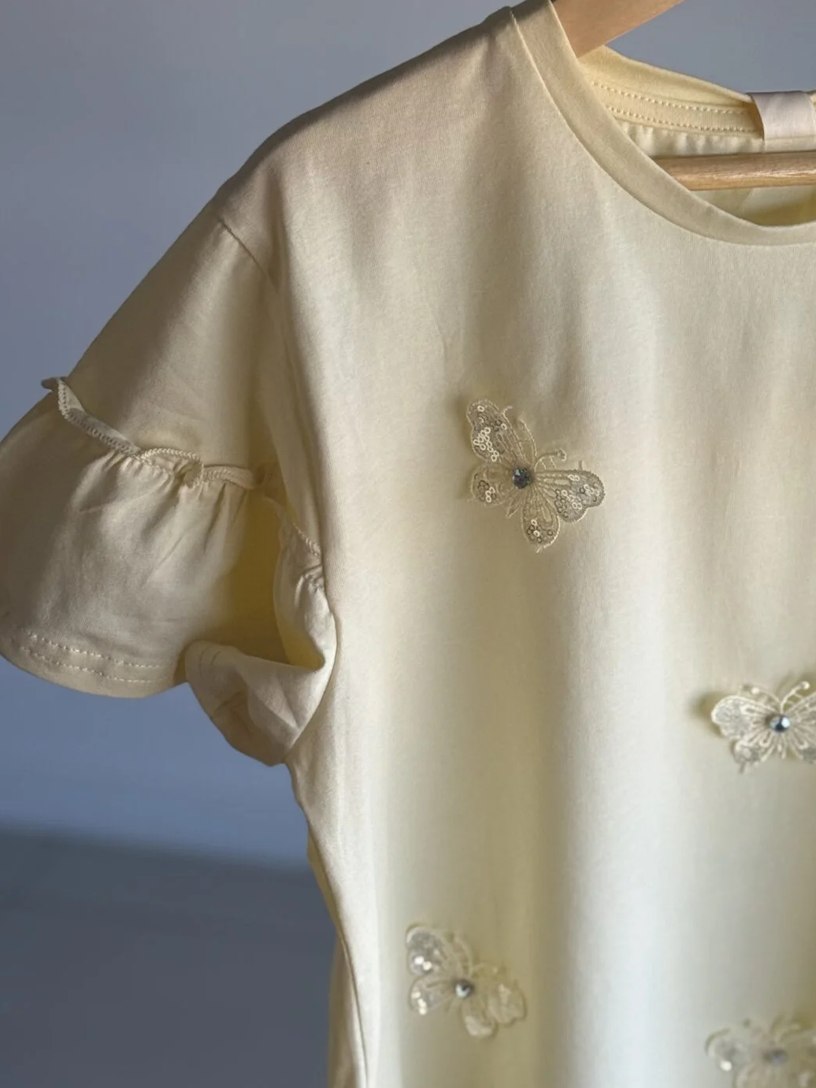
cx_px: 729
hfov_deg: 16.4
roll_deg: -3.2
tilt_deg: -26.3
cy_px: 763
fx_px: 2797
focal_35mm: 89
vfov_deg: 21.9
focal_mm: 6.76
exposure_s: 1/405
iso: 64
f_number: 1.78
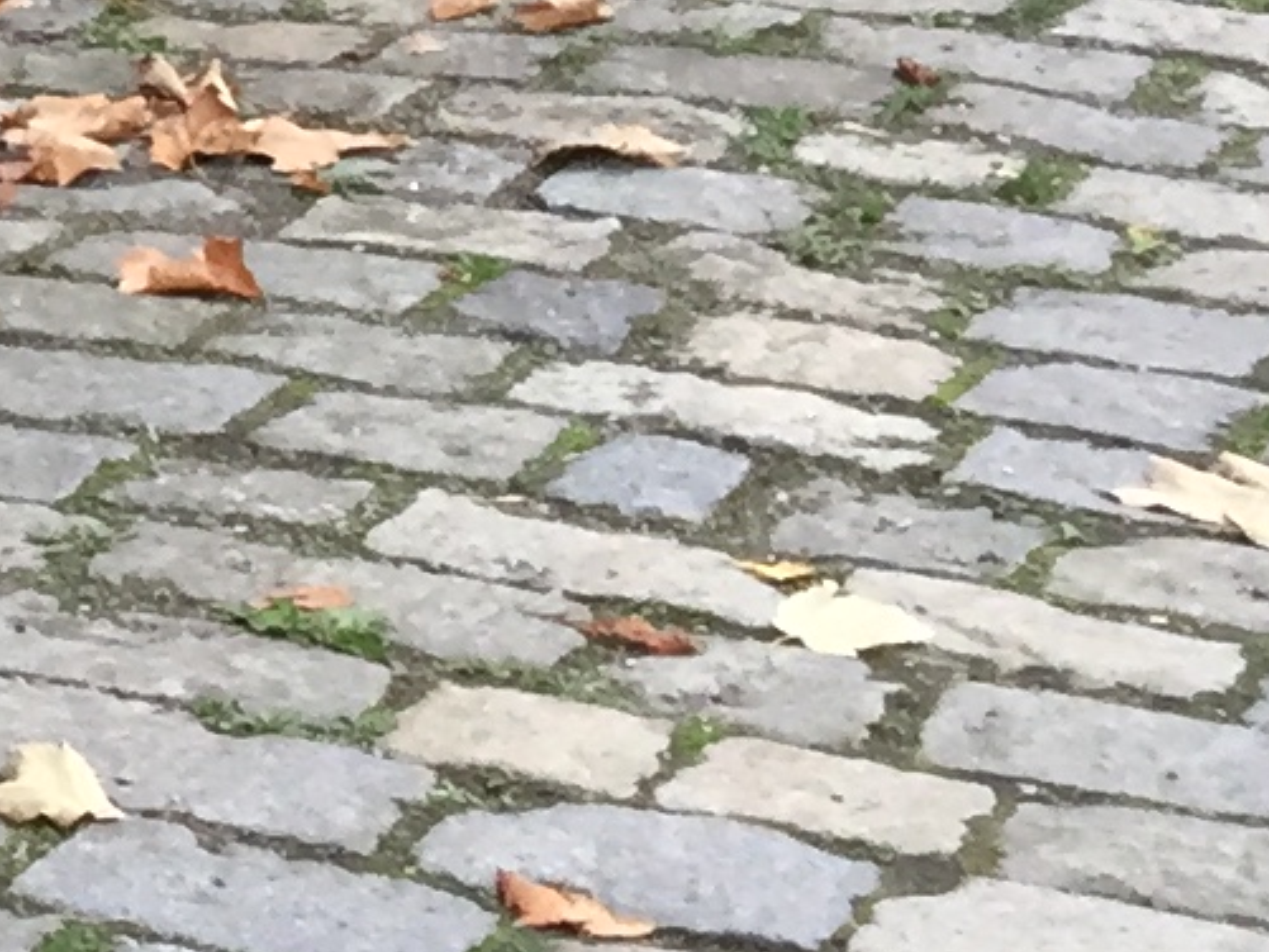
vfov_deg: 7.5
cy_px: -957
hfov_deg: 8.9
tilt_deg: -4.1
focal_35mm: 189
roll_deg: +4.5
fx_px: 6930
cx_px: -2280
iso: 32
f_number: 2.2
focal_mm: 4.15
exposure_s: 1/33
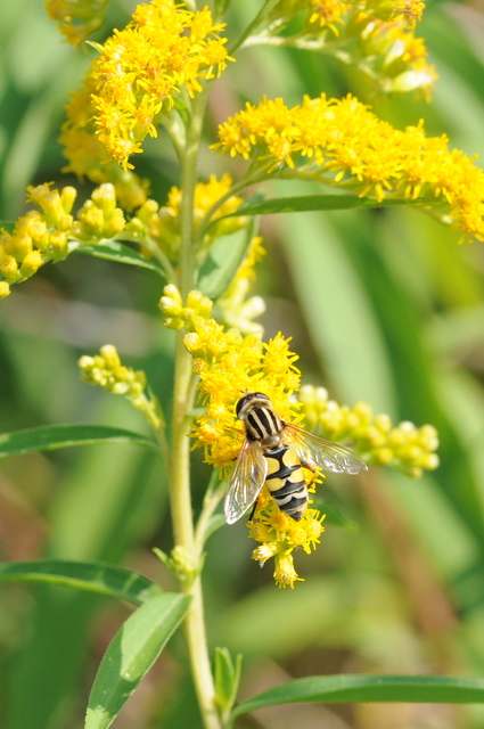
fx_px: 3185
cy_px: 364
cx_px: 242
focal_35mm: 158
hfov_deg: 8.7
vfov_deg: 13.1
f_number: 10
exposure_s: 1/400
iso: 320
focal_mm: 105
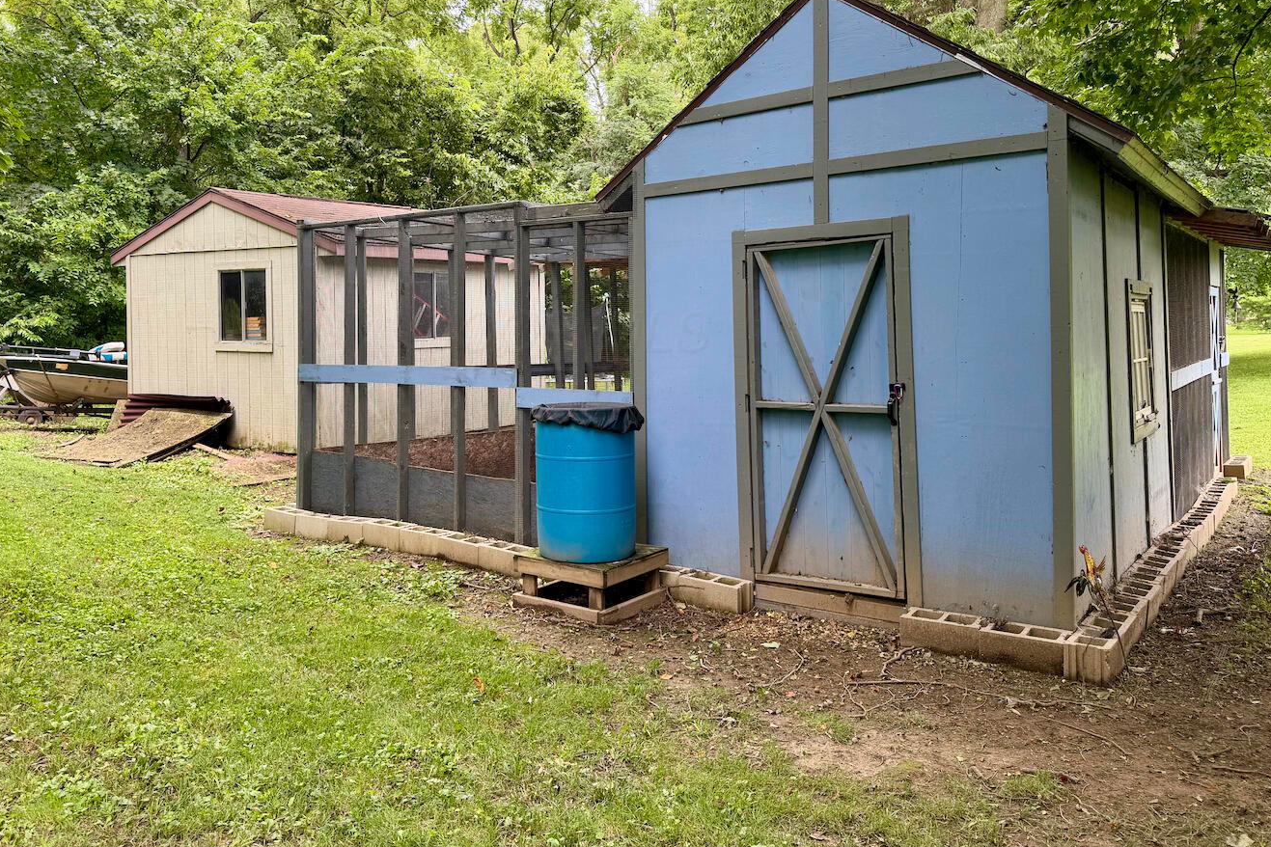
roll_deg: +0.8
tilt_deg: -0.6
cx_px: 564
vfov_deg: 44.7
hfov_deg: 63.5
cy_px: 331
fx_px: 1024
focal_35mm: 29
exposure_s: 1/183
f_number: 1.78
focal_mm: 6.76
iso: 64
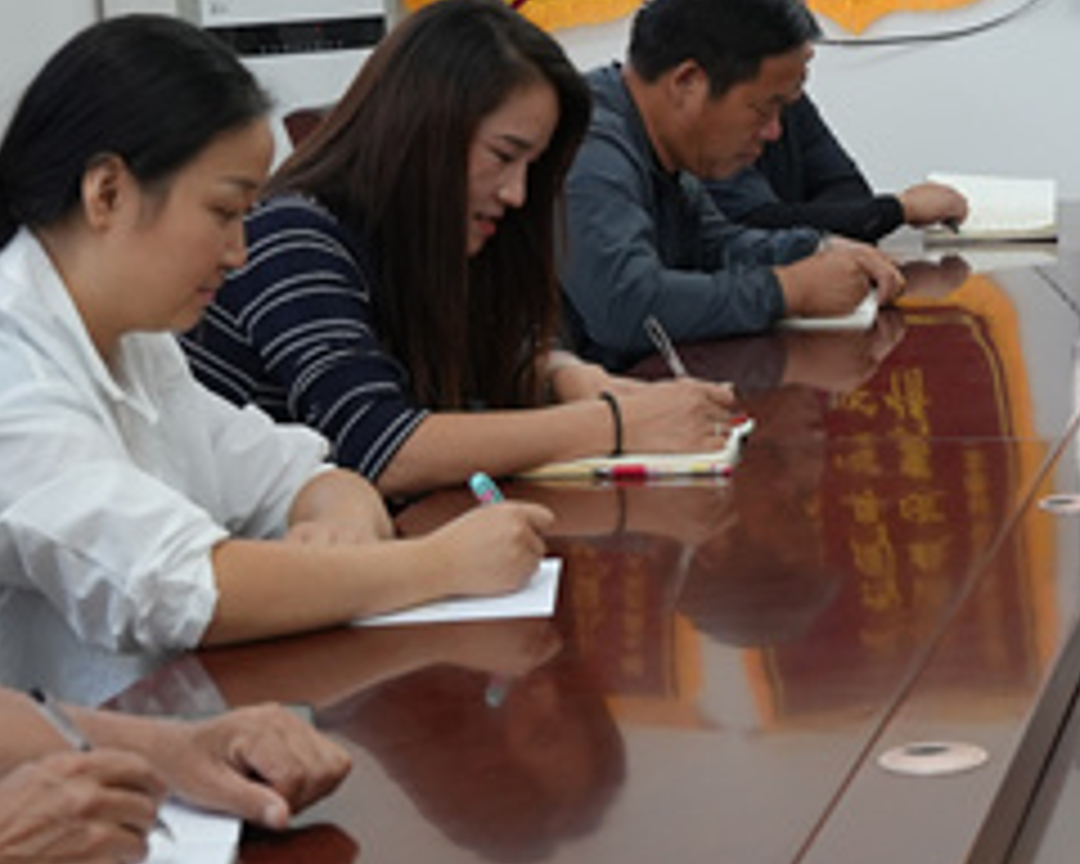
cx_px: 1485
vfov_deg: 16.2
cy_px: 693
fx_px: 3005
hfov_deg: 18.6
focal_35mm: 94
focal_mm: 24
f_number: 4
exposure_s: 1/160
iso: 640
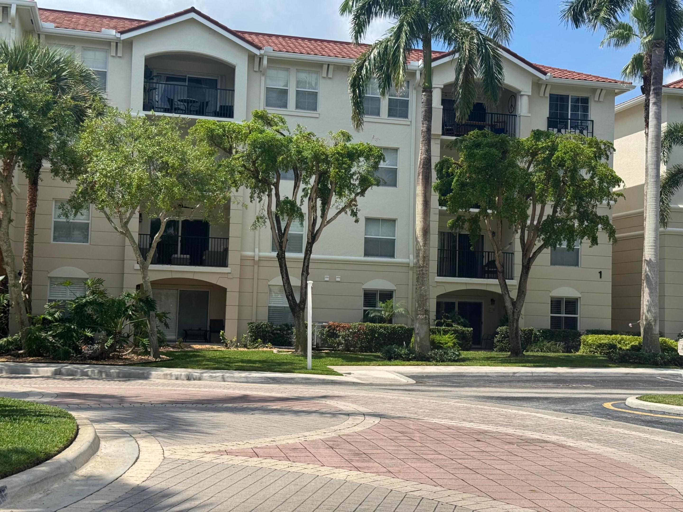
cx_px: 342
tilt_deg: +3.0
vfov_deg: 30.3
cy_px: 256
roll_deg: -1.0
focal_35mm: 48
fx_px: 947
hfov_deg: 39.7
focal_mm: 6.76
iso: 64
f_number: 1.78
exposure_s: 1/4608
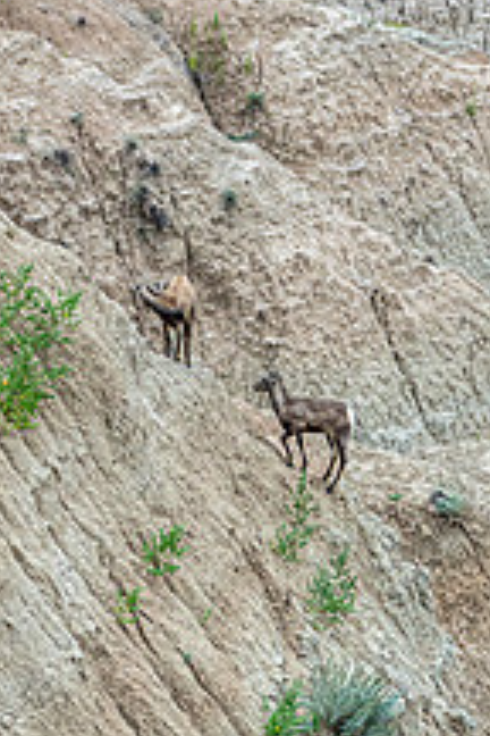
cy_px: 716
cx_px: 415
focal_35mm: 223
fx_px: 4553
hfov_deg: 6.2
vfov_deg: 9.2
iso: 250
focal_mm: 39.42
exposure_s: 1/500
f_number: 4
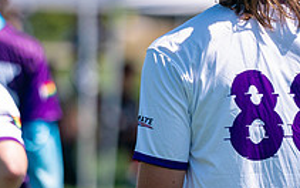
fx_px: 4580
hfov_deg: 3.7
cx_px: 255
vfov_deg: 2.3
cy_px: 95
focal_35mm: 560
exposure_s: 1/8000
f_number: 2.8
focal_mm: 200
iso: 640
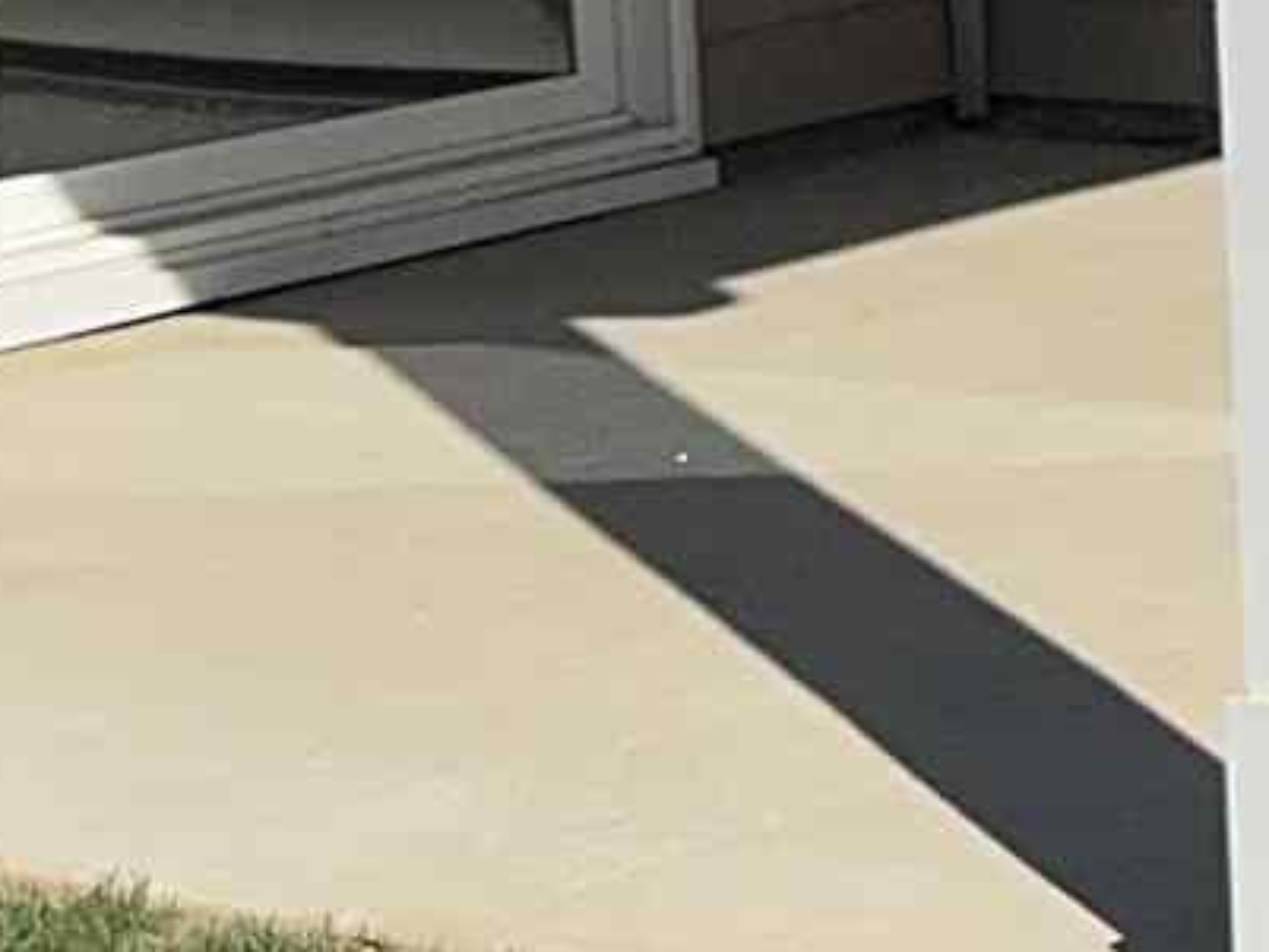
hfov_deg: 9.2
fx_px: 6747
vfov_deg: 8.0
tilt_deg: -6.0
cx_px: 3421
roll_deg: +0.5
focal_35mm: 184
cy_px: -307
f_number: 1.78
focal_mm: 6.76
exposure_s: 1/7092
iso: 80
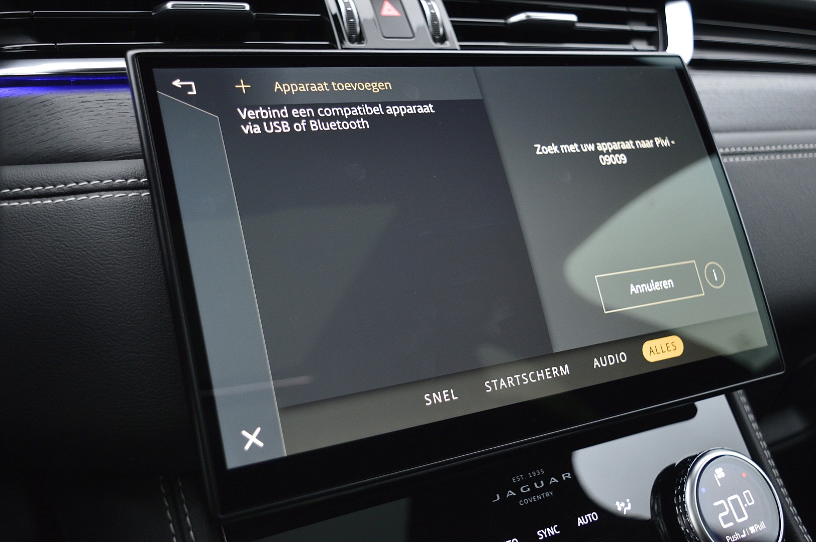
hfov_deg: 51.3
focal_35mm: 38
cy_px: 271
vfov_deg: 35.4
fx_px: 849
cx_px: 408
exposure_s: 1/40
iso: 800
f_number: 4
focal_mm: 25
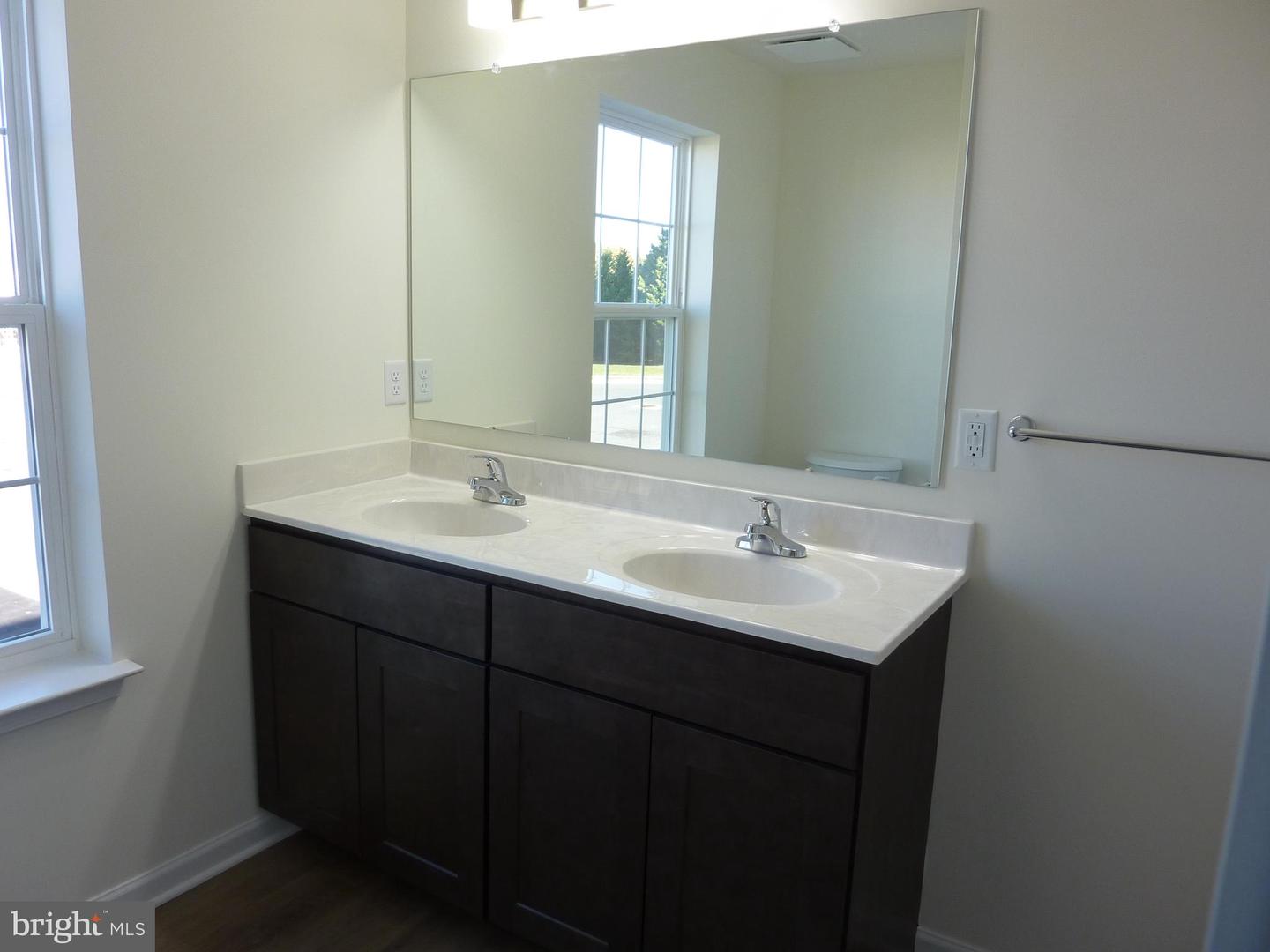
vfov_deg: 54.9
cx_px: 635
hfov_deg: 69.4
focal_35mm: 25
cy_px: 476
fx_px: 917
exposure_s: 1/50
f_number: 3.3
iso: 80
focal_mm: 4.1
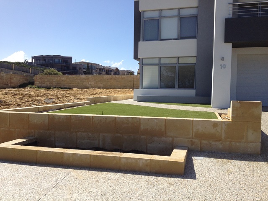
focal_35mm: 35
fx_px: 271
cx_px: 134
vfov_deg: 40.7
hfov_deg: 52.6
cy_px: 100
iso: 50
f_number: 2.4
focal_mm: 4.28
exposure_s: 1/1972
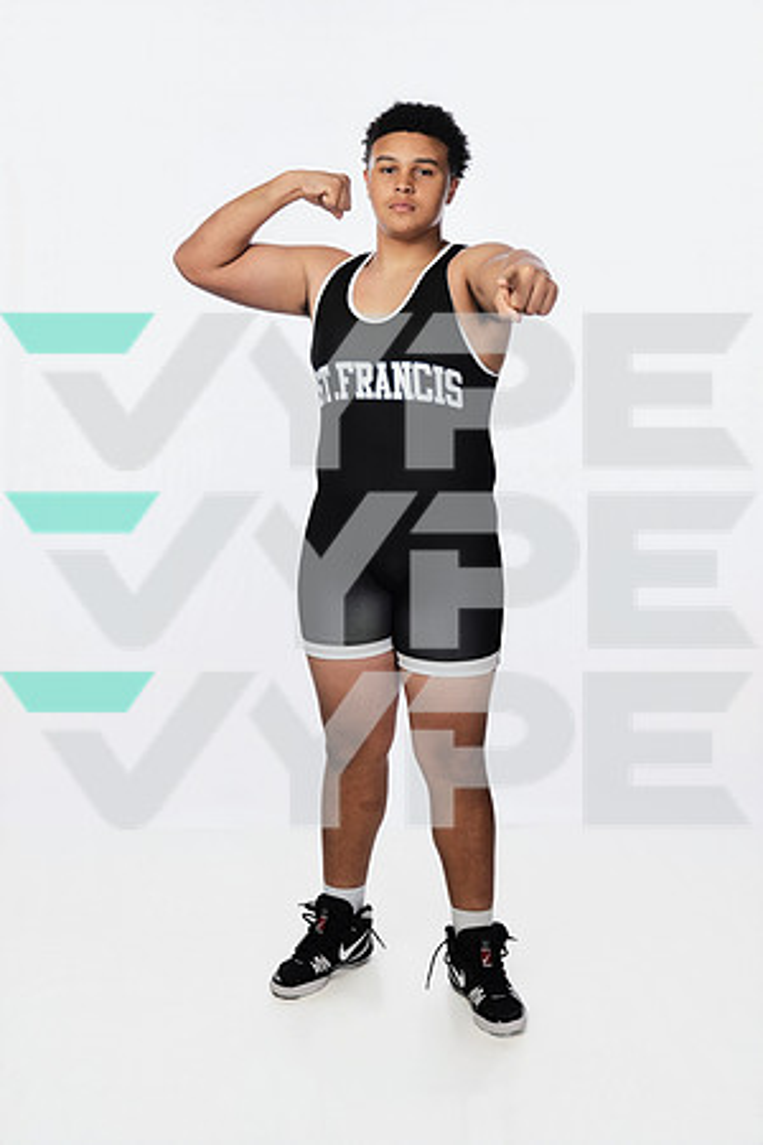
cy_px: 572
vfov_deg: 40.3
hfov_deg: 27.5
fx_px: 1558
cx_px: 382
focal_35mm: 49
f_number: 8
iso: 800
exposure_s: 1/250
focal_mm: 49
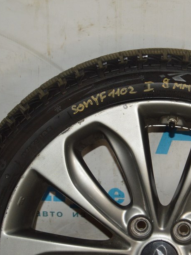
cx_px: 160
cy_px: 119
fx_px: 970
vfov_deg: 15.0
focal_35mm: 132
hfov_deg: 11.2
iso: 1250
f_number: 5.6
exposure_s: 1/60
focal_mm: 55
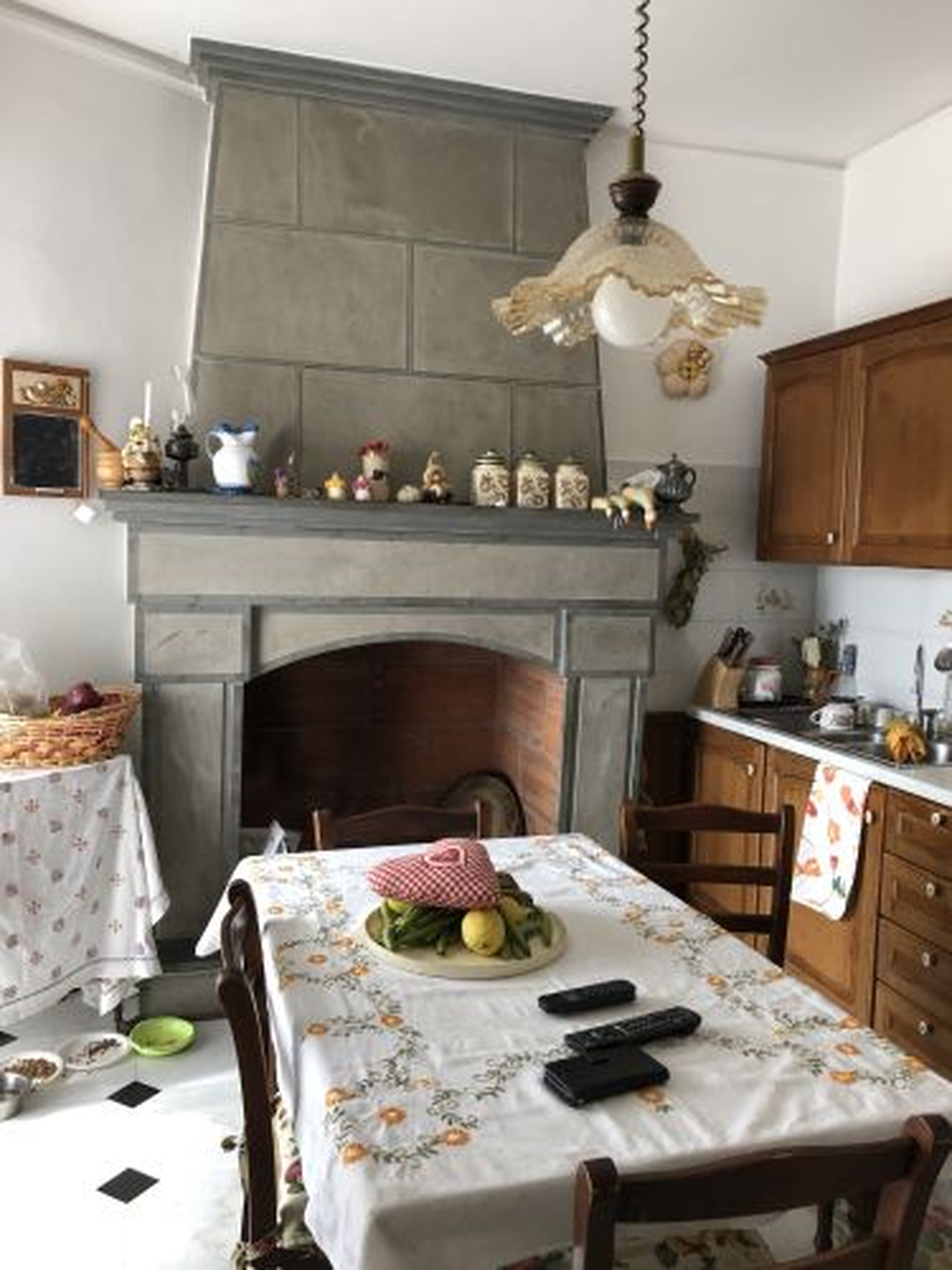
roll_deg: -1.2
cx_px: 476
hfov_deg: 49.7
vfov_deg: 63.4
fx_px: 1027
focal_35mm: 28
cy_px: 635
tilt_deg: -4.3
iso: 32
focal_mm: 3.99
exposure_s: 1/30
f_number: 1.8
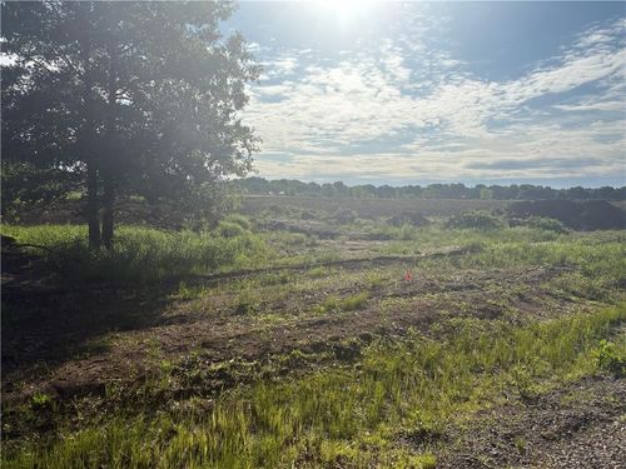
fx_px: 470
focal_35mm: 26
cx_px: 313
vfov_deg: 53.1
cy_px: 234
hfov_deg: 67.3
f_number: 1.6
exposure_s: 1/10101
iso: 40
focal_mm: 5.96
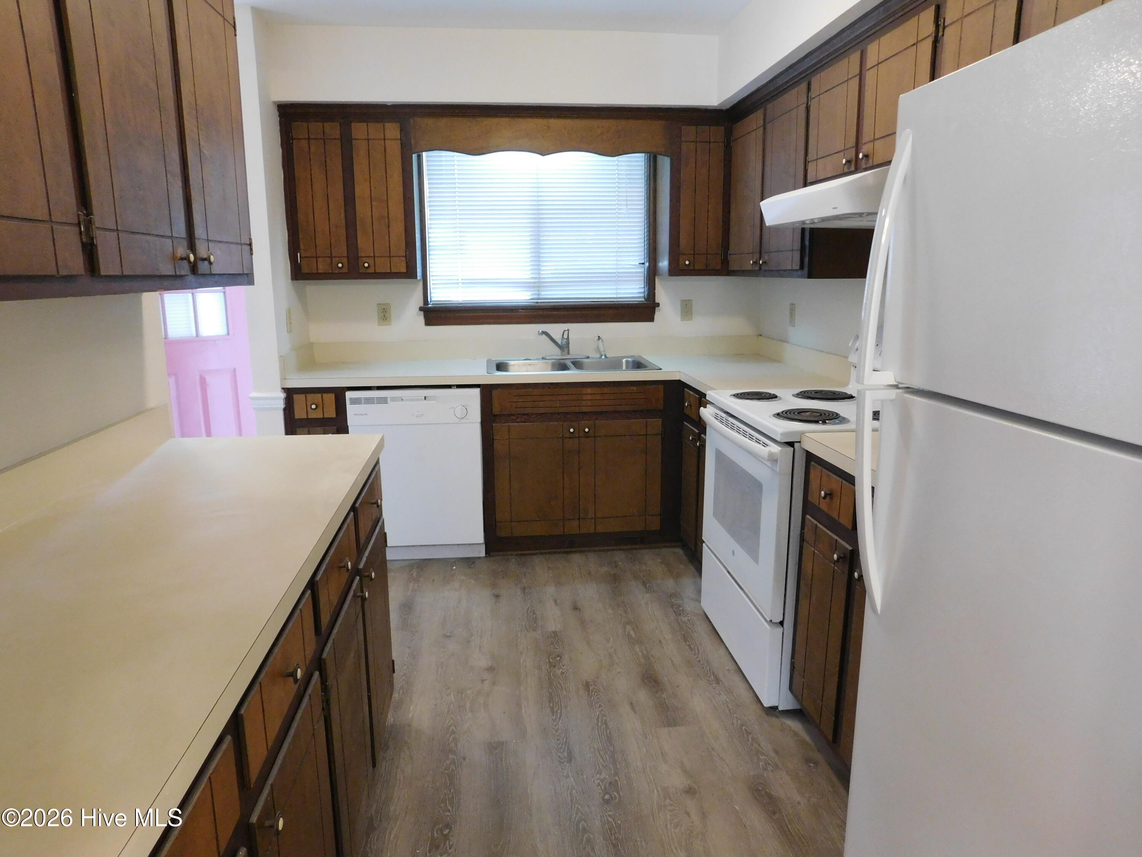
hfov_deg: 73.9
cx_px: 571
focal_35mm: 23
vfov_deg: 58.9
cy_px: 428
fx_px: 759
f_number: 3
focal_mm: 4
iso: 400
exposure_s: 1/30
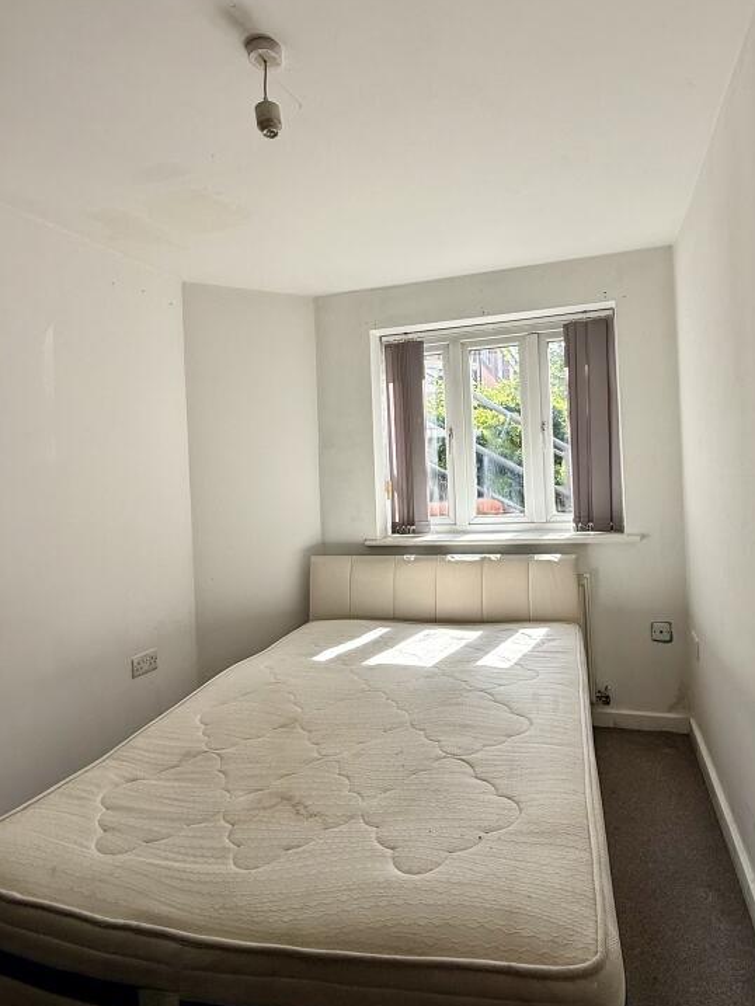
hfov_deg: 65.8
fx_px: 581
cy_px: 477
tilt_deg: +1.2
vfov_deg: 81.7
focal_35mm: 20
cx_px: 415
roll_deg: +1.5
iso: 64
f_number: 2.2
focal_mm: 2.22
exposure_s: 1/355
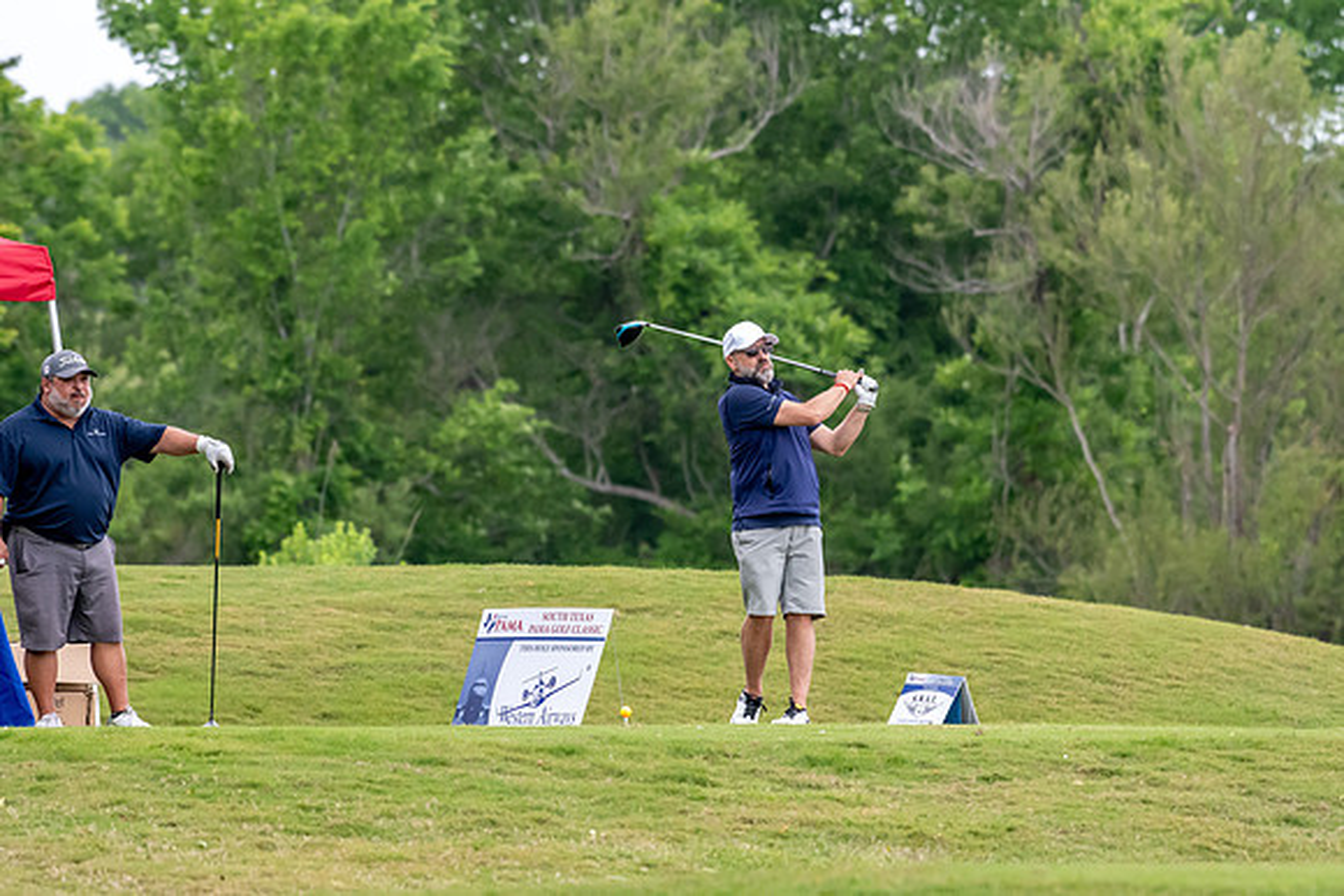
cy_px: 448
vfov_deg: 3.4
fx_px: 15123
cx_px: 672
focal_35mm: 405
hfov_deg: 5.1
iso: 2200
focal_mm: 270
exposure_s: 1/2000
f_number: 5.6
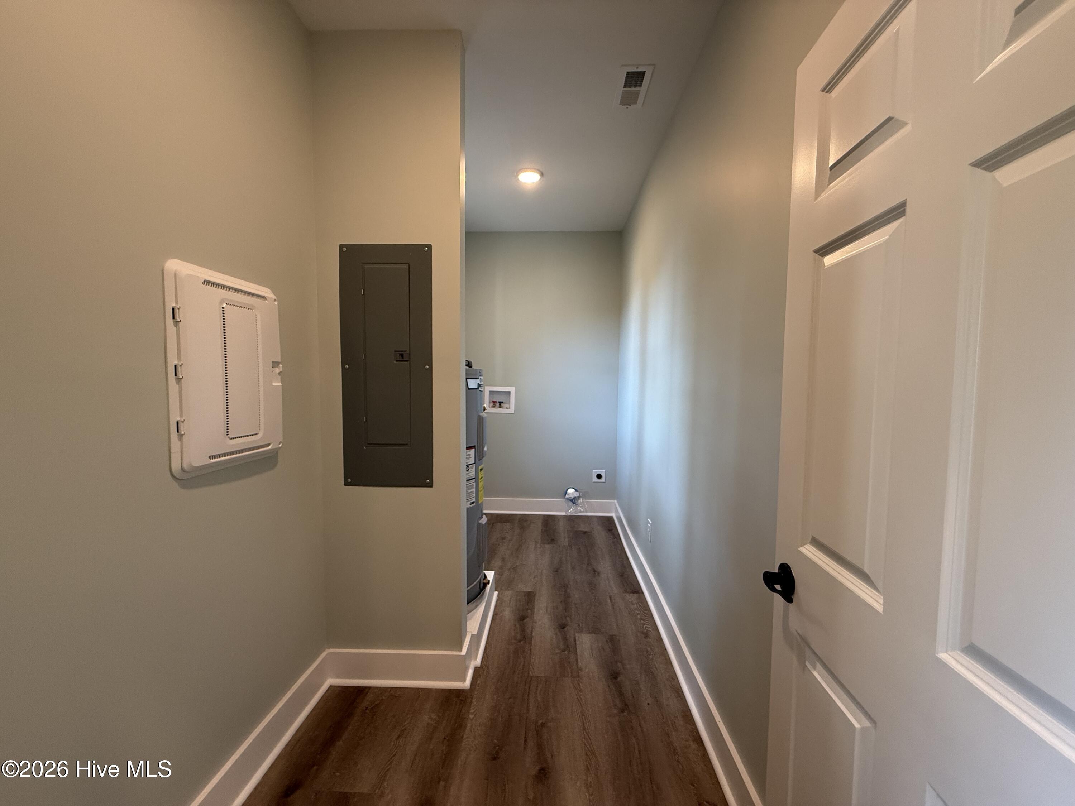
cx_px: 538
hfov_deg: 102.1
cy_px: 403
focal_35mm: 14
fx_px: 435
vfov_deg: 85.7
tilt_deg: -2.8
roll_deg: -0.5
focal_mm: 2.22
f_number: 2.2
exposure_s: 1/120
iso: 320
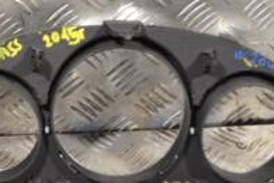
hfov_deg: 14.9
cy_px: 58
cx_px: -41
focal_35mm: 134
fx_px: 1016
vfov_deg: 10.3
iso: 220
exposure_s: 1/30
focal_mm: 29
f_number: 4.5
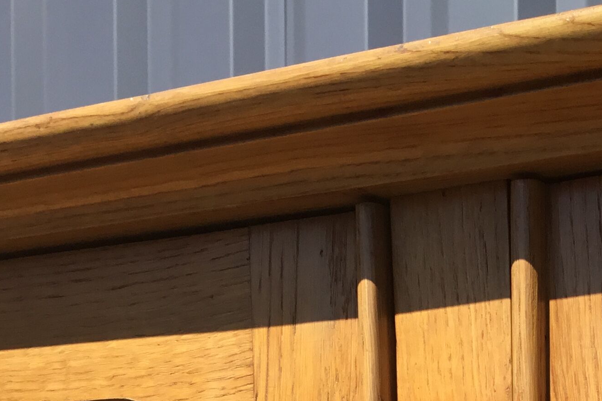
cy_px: 649
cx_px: 522
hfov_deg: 24.7
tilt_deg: -2.4
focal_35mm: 80
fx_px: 1338
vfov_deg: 15.4
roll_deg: -0.5
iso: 25
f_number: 2.4
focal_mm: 3.3
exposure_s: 1/936
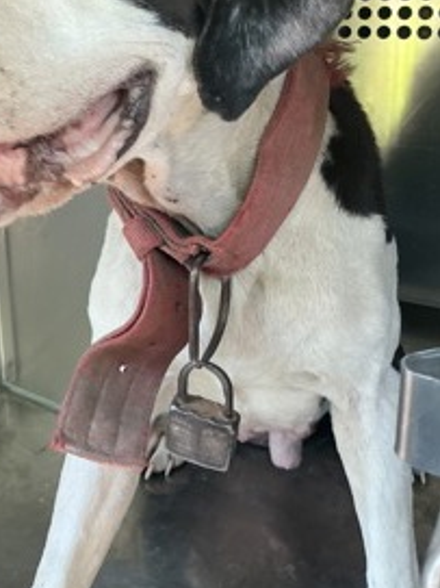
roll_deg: +2.6
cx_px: 101
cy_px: 152
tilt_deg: -15.6
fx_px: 763
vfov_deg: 41.0
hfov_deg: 31.5
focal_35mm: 45
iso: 100
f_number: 1.8
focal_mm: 3
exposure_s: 1/60
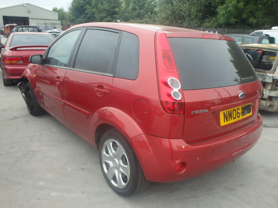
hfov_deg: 63.4
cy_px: 104
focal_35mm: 28
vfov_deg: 49.7
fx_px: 225
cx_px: 139
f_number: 3.9
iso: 125
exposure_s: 1/160
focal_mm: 5
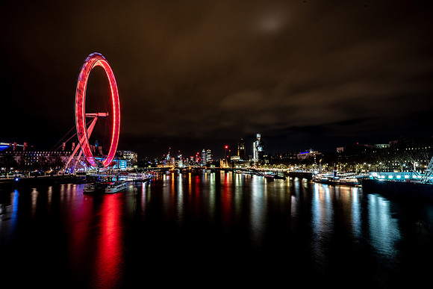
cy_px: 144
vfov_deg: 64.6
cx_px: 216
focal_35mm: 19
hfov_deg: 86.9
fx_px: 229
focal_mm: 19
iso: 200
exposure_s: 30
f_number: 16
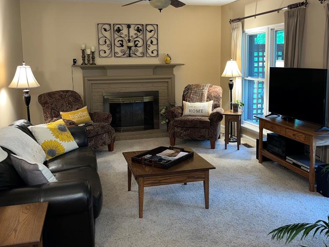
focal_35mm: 35
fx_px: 333
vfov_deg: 40.6
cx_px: 160
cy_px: 101
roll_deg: +1.3
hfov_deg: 52.6
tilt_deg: -6.5
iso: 64
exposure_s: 1/15
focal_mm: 5.1
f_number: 1.6
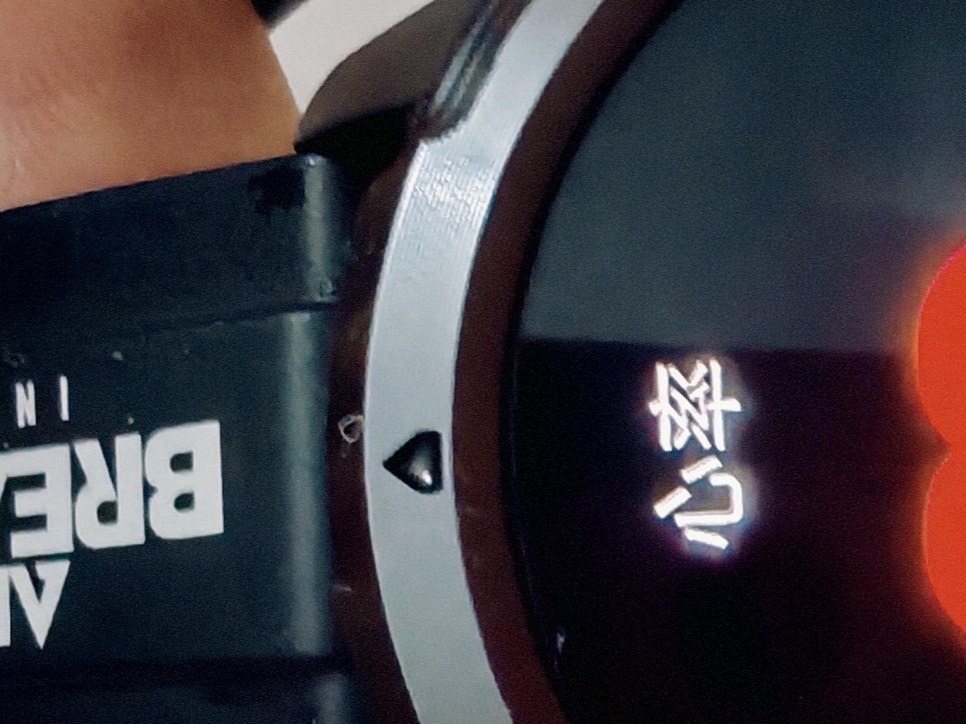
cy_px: 467
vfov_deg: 19.6
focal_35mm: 75
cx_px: 1114
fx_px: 2093
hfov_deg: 24.0
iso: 400
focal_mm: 1.96
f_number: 2.2
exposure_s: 1/14
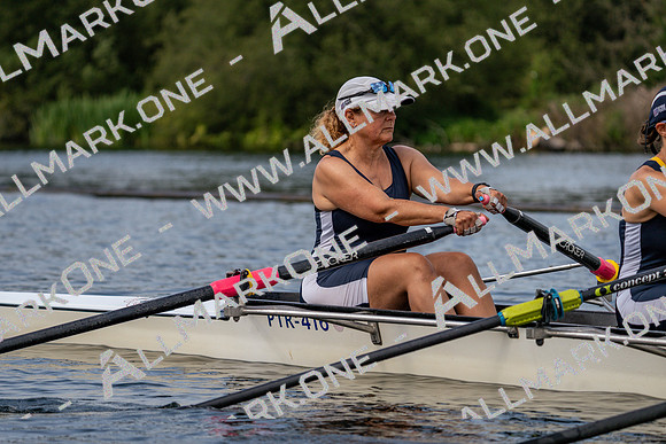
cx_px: 333
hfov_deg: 10.3
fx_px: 3701
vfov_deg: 6.9
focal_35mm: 200
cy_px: 222
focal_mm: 200
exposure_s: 1/1600
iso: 320
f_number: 5.6
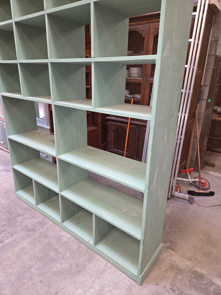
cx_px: 110
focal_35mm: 23
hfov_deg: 58.9
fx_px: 196
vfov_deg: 73.9
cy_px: 148
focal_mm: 5.4
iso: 160
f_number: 1.8
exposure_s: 1/25
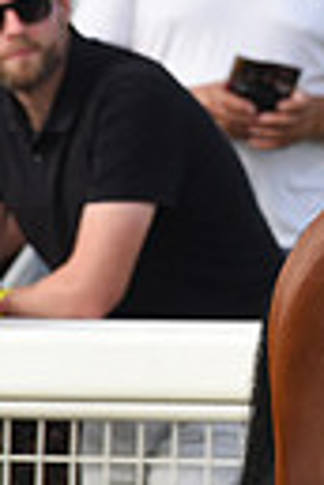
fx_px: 12149
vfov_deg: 2.3
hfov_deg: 1.5
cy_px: -133
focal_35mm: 900
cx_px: 1021
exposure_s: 1/1600
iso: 800
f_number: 5.6
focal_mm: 200
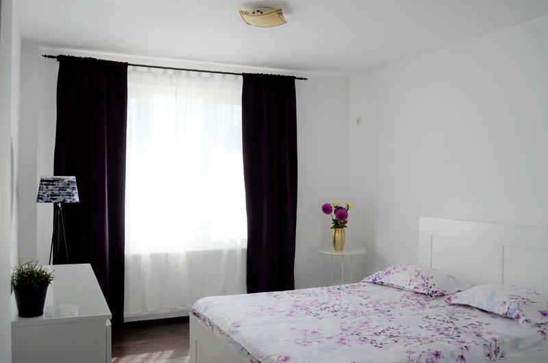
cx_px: 274
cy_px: 182
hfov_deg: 57.3
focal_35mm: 33
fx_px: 501
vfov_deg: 39.8
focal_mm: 22
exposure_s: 1/125
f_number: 5.6
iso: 220
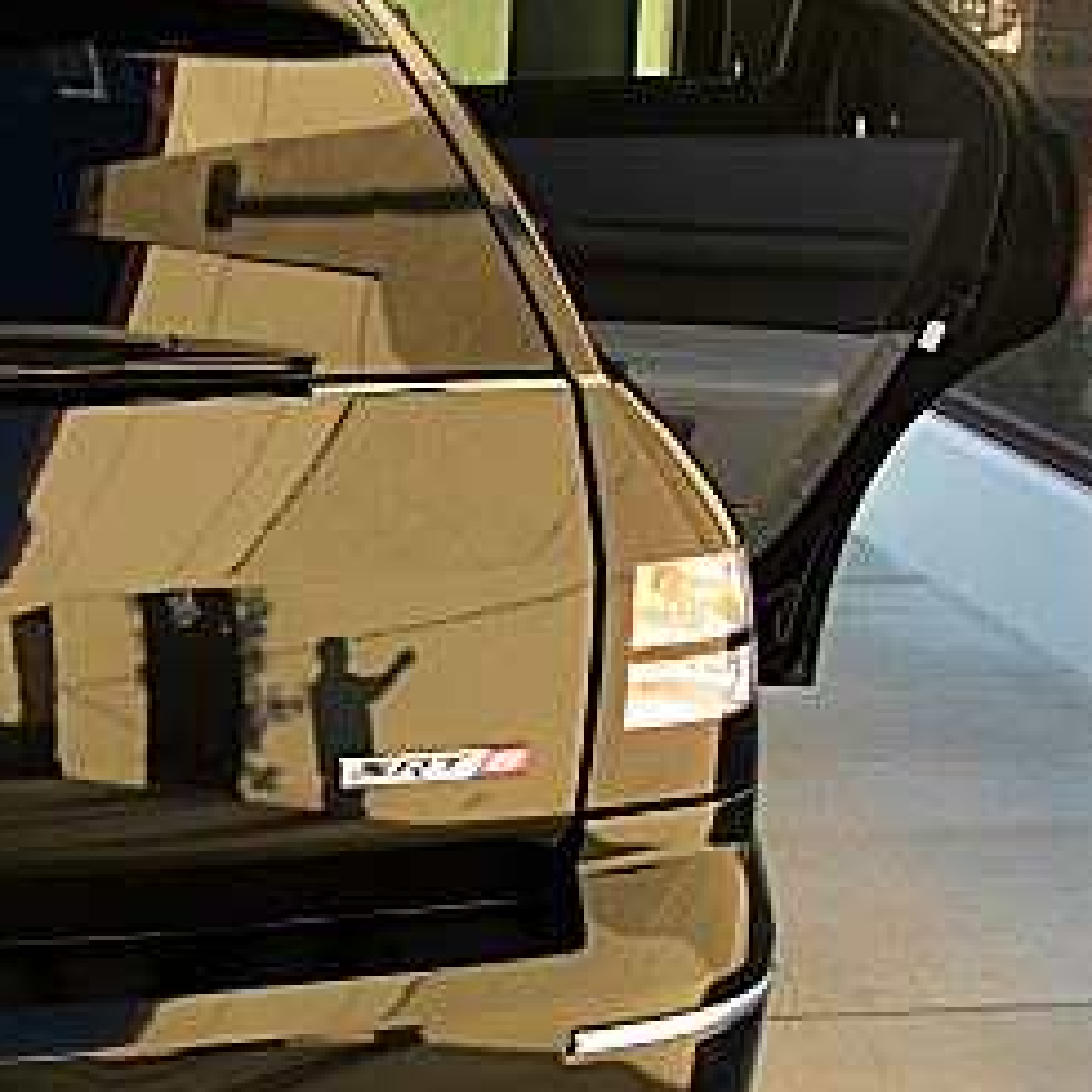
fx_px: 2962
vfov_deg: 20.9
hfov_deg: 19.4
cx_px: -303
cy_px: 637
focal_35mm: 83
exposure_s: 1/100
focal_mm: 6.3
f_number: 2.8
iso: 50
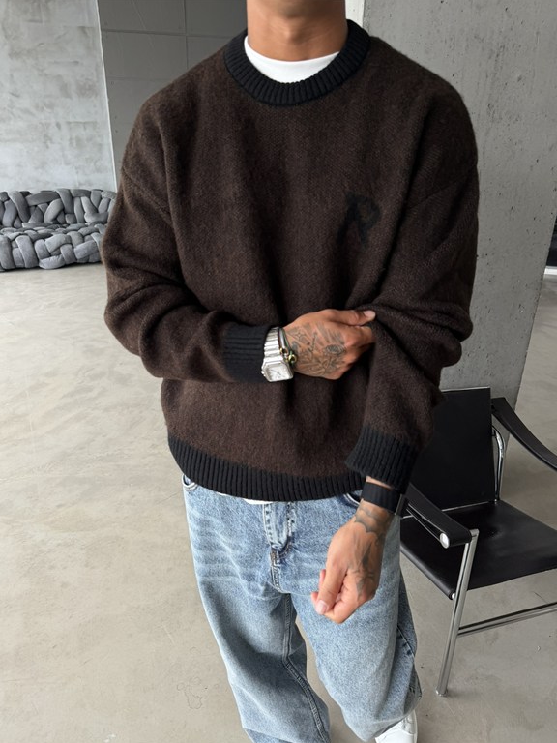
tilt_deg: -27.0
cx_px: 275
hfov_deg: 54.9
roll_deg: -1.4
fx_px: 536
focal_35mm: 25
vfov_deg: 69.4
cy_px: 383
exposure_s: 1/121
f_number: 1.78
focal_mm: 6.76
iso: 100
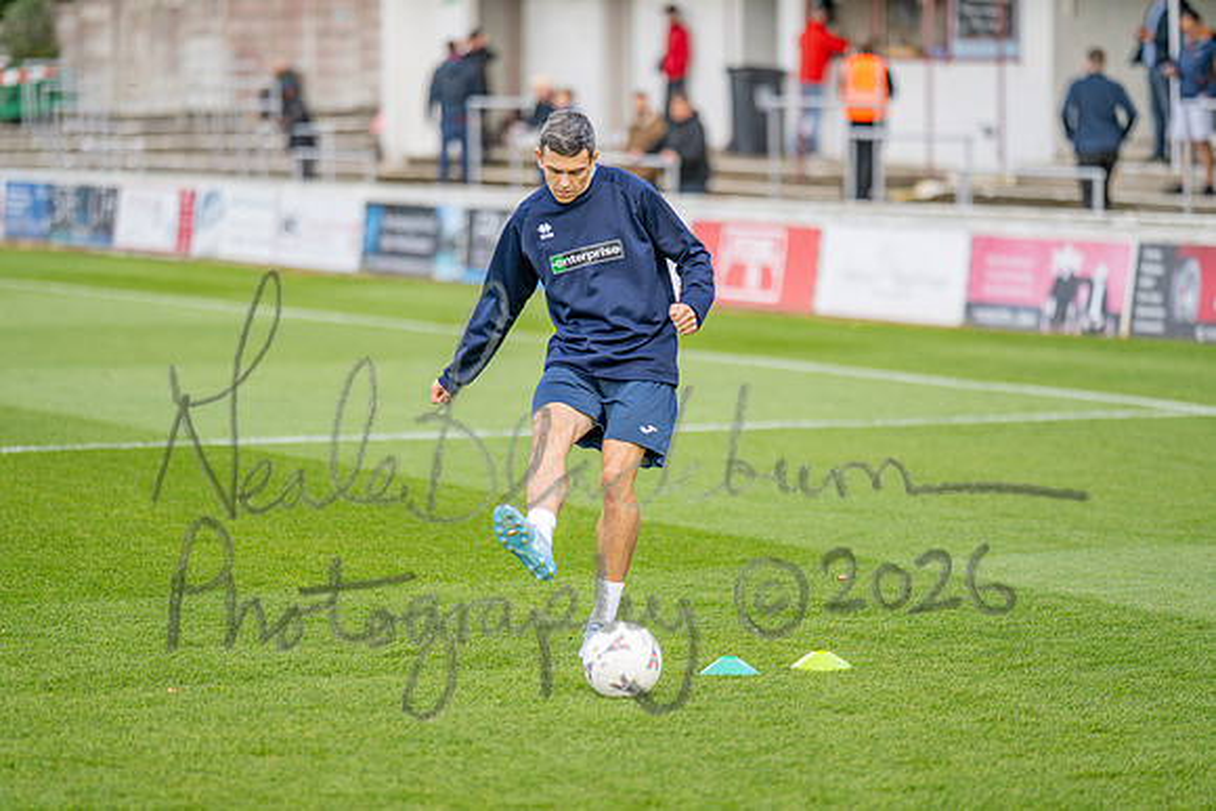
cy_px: 406
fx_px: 4561
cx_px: 608
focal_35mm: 135
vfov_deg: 10.2
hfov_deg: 15.2
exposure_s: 1/2000
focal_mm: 135
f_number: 1.8
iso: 360
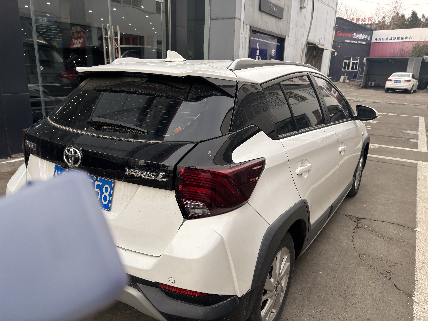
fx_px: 321
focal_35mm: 26
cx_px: 214
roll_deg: -2.1
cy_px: 160
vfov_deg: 53.1
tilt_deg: -15.5
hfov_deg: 67.3
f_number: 1.6
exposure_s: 1/419
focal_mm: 5.96
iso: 50
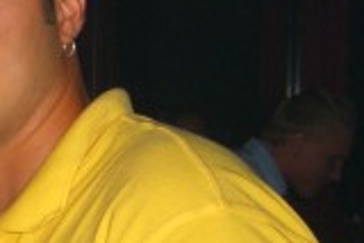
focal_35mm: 148
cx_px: -121
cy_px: 229
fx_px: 1498
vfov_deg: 9.2
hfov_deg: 13.3
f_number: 2.8
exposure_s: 1/60
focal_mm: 7.9
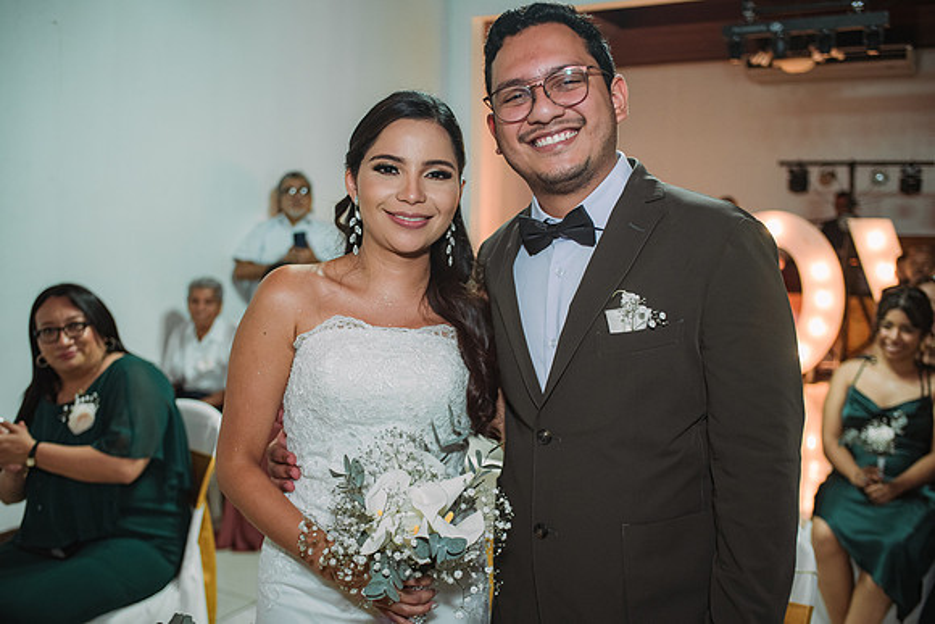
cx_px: 454
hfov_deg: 53.1
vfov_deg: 36.9
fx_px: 935
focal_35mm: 36
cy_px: 309
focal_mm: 35
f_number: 2.8
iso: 1600
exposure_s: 1/125
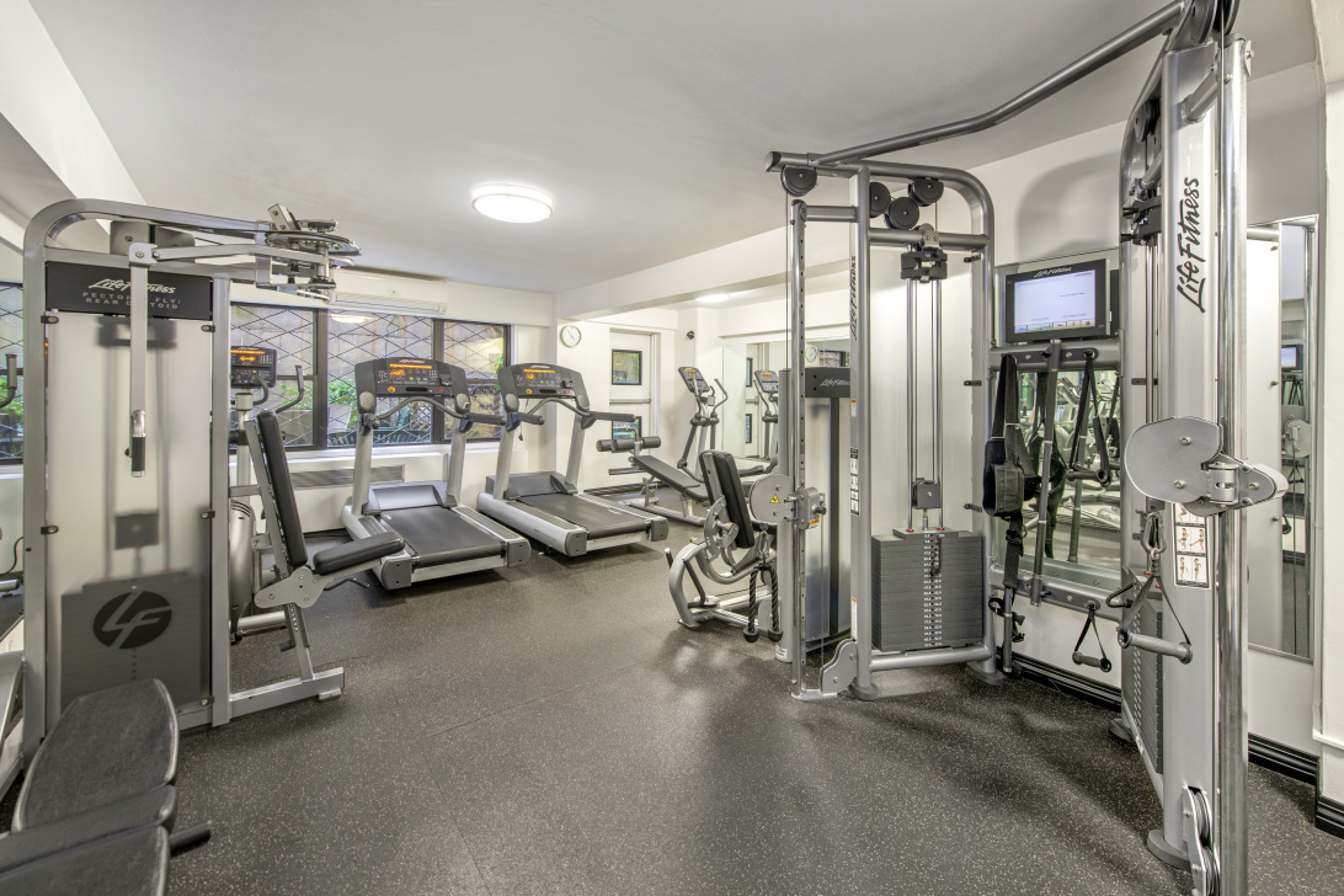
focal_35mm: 14
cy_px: 448
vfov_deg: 81.2
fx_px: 523
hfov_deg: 104.3
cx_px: 672
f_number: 8
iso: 400
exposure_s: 2
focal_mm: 14
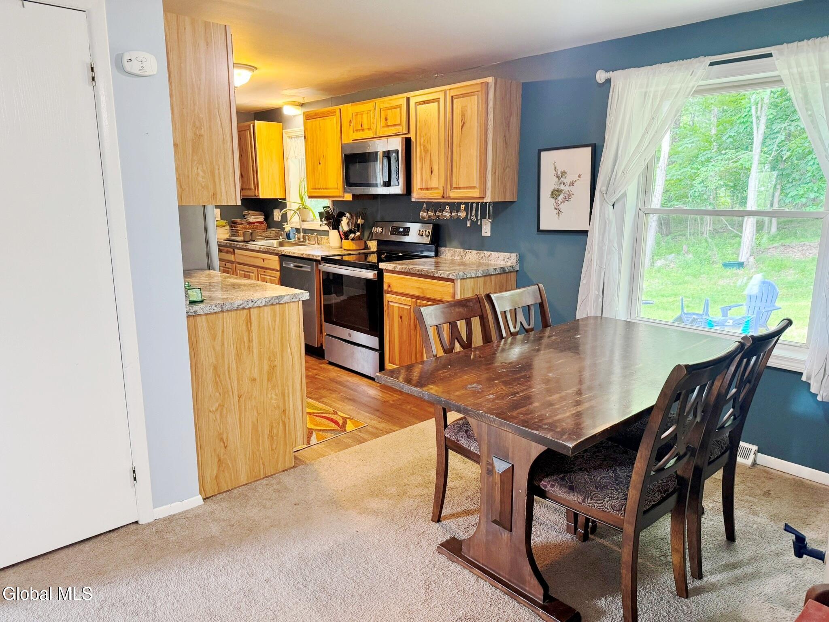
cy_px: 311
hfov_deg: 71.6
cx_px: 414
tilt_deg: -12.0
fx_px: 575
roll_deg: -0.5
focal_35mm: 24
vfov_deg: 56.8
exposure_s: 1/60
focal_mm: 6.76
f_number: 1.78
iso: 320
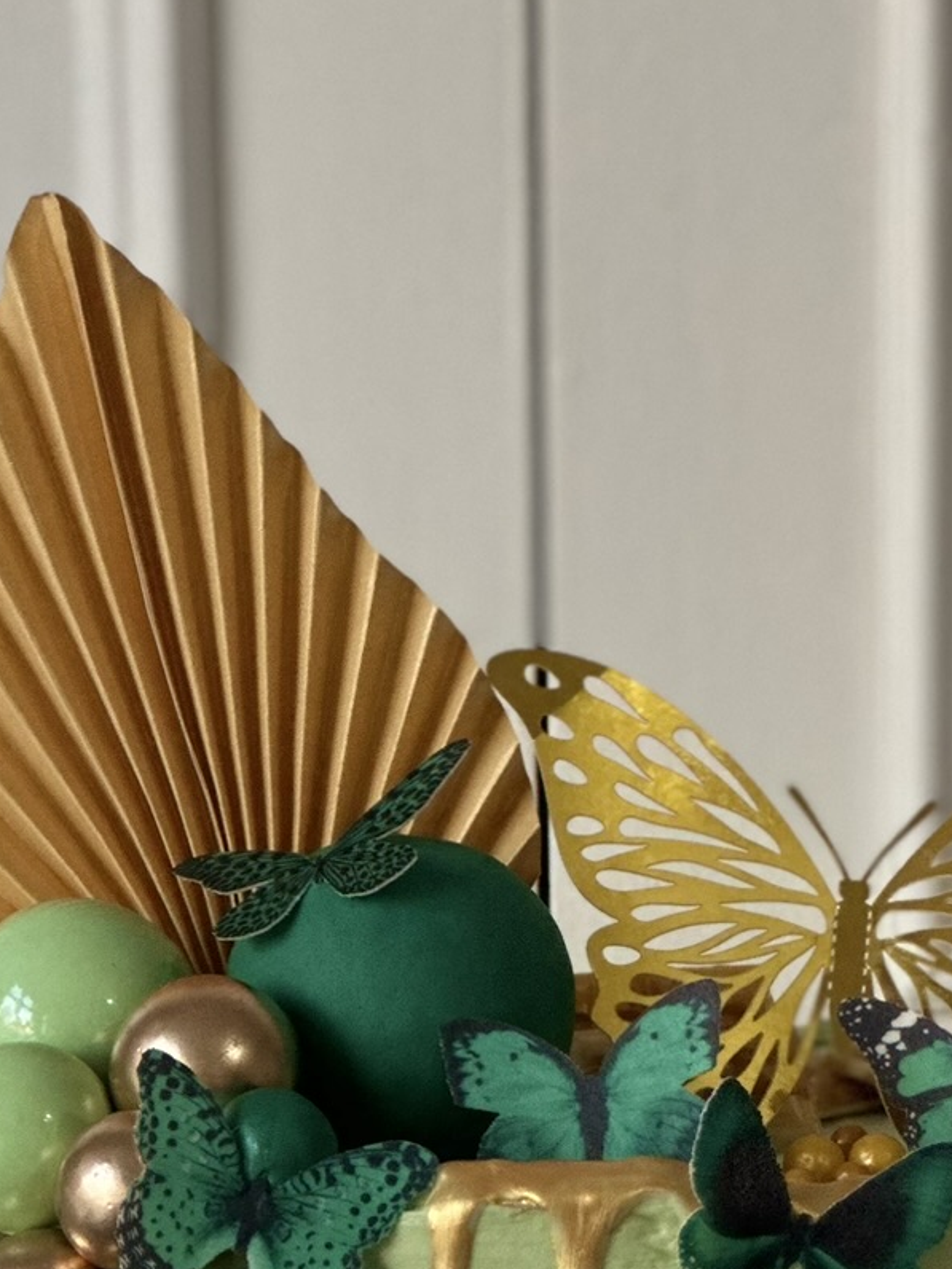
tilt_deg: -12.0
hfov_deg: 7.5
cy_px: 1535
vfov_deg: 9.8
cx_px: 550
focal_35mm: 198
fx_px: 7260
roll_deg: +1.0
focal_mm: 9
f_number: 2.8
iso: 250
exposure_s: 1/72
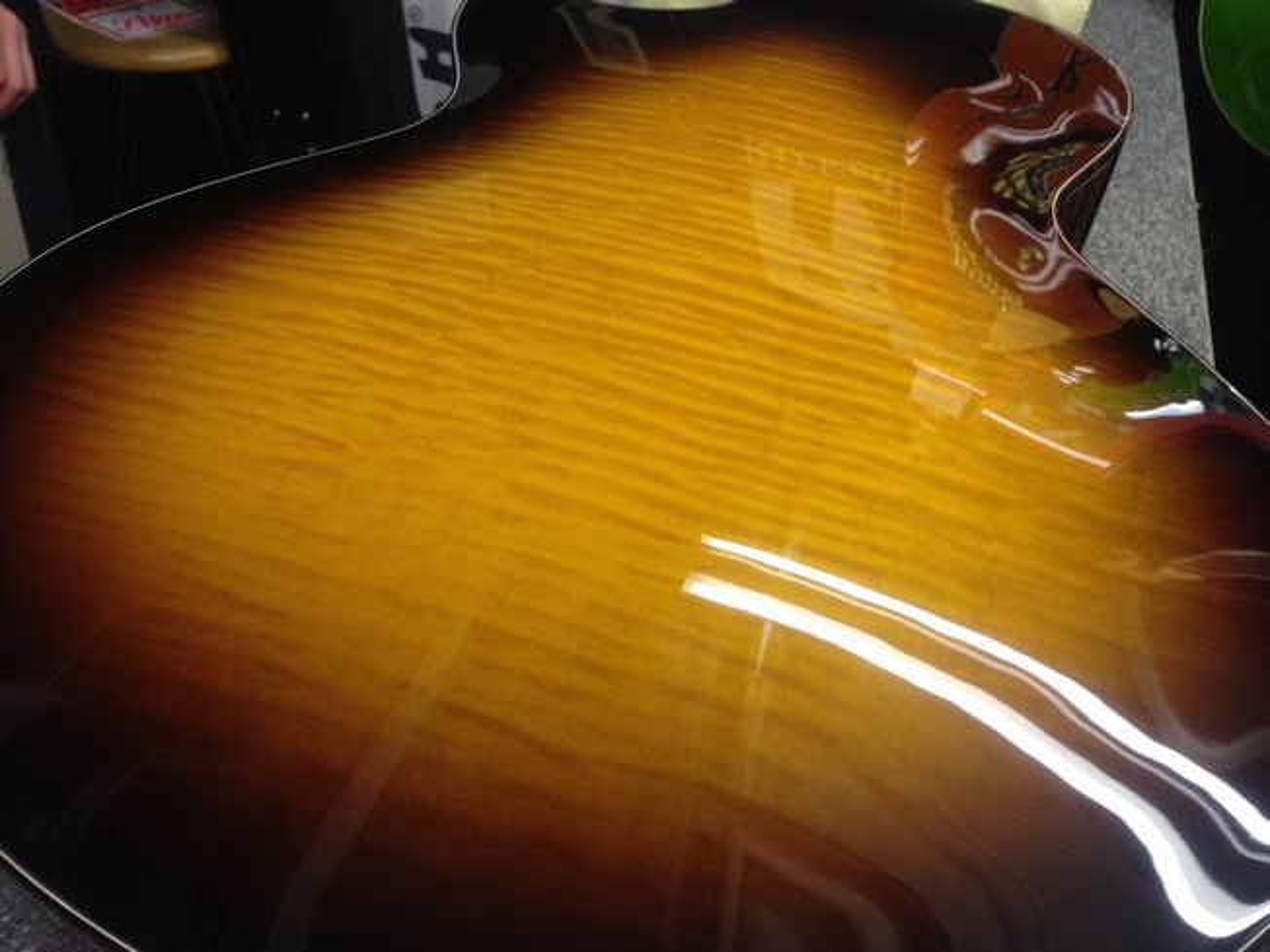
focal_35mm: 33
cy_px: 476
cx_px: 635
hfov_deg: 55.4
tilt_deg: -38.0
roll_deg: -5.2
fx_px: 1211
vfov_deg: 42.9
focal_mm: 4.12
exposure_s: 1/30
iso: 50
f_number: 2.4
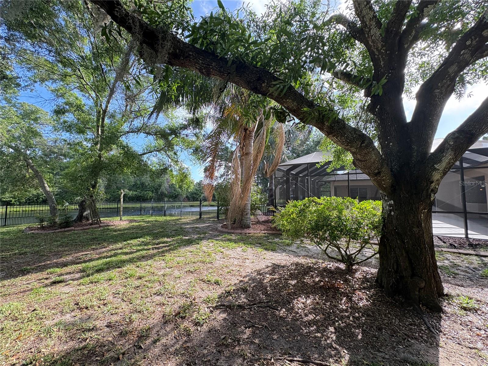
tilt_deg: +3.8
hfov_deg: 102.1
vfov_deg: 85.7
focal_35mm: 14
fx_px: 197
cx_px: 244
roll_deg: -0.4
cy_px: 183
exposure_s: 1/264
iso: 64
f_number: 2.2
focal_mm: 2.22
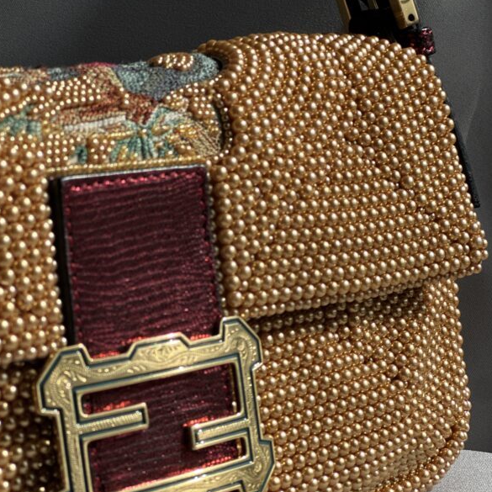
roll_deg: +2.3
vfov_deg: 18.7
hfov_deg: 18.7
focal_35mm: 93
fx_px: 1495
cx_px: 242
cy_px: 303
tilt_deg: -9.5
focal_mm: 9
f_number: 2.8
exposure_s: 1/544
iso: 32
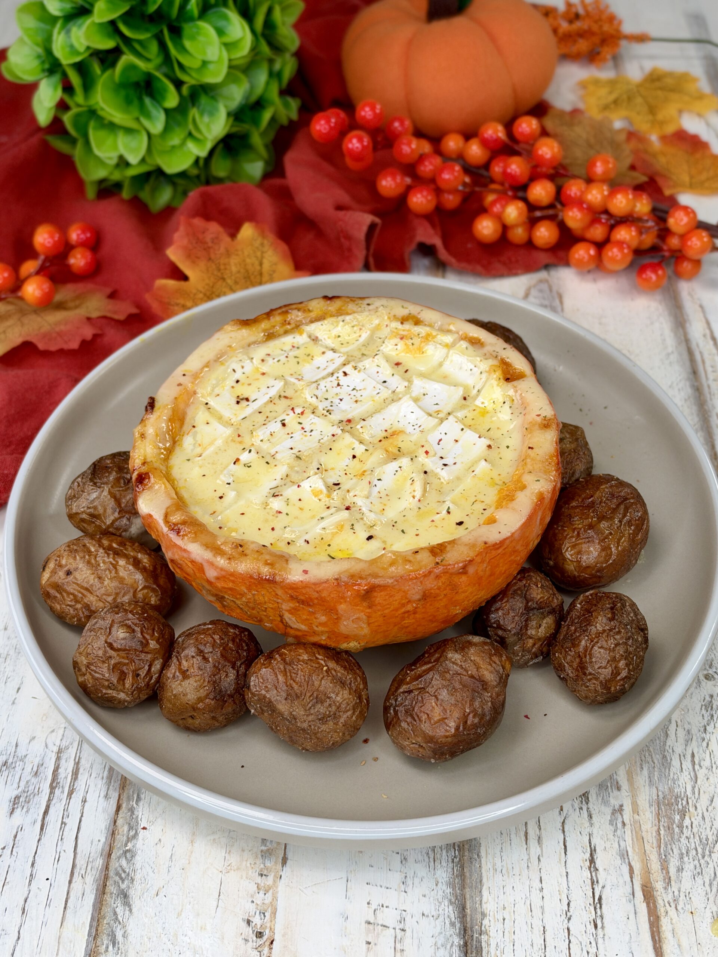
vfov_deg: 56.8
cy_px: 478
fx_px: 885
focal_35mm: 32
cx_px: 359
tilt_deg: -45.9
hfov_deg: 44.2
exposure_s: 1/747
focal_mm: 6.93
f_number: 1.8
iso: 64
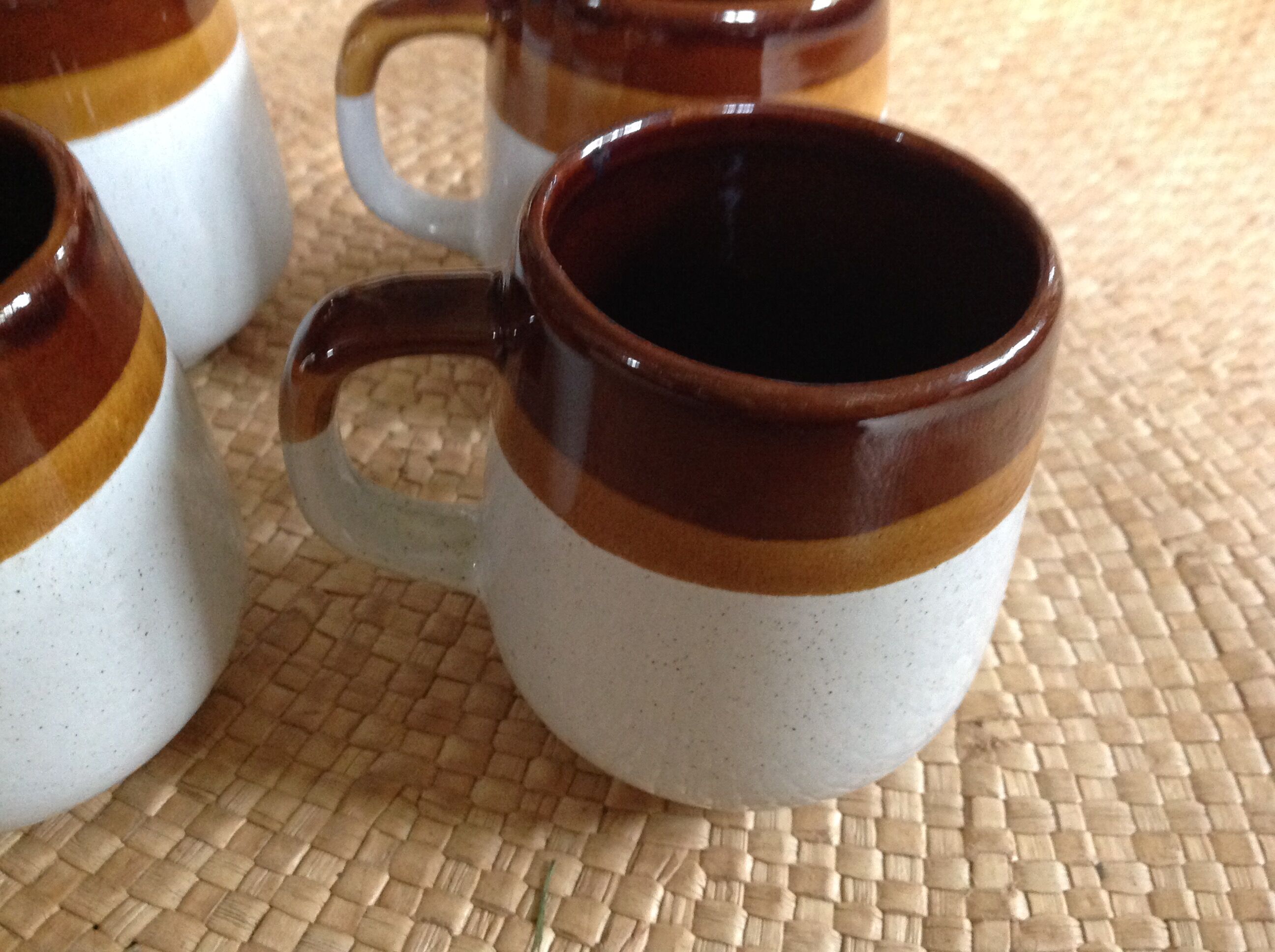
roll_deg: -3.6
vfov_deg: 40.6
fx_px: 1287
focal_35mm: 35
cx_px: 638
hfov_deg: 52.7
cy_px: 476
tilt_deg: -44.9
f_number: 2.4
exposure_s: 1/15
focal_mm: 4.28
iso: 400
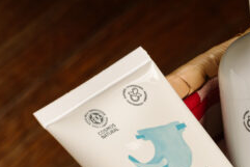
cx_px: 419
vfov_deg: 3.1
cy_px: 54
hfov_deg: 4.6
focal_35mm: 446
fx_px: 3099
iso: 200
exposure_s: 1/10
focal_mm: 105
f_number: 8
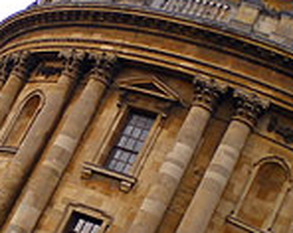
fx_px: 979
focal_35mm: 113
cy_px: 148
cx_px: 55
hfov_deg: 16.9
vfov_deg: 13.6
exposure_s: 1/250
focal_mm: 6.3
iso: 64
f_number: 3.1
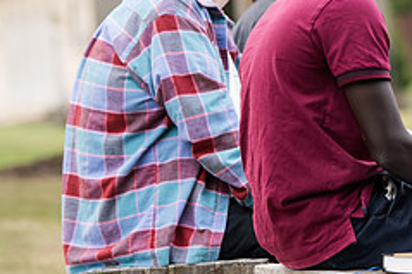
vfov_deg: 4.2
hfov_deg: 6.3
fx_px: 3751
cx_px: 391
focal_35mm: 328
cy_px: 30
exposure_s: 1/400
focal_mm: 135
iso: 250
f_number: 4
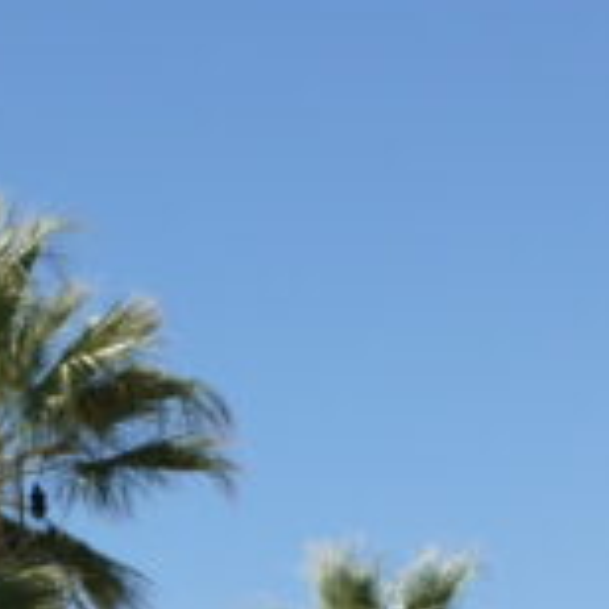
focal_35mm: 176
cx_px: -819
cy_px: 581
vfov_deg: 9.9
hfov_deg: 9.0
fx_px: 3503
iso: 160
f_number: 8
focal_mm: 15
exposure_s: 1/500
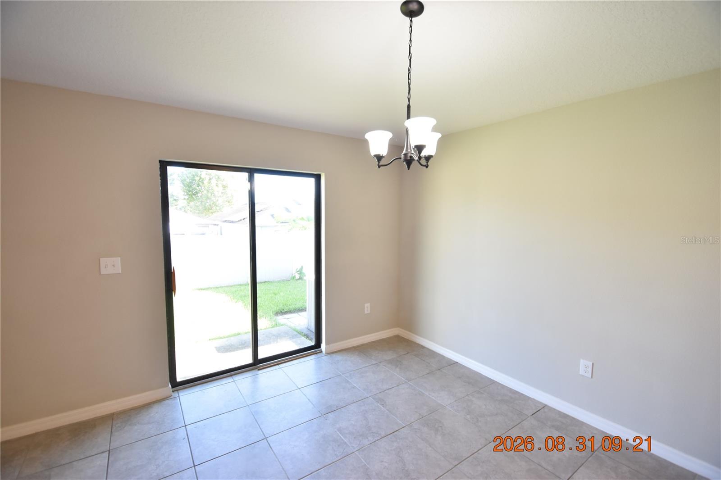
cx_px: 360
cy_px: 240
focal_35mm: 15
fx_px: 300
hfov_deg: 100.4
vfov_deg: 77.3
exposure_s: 1/60
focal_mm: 10
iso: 400
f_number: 4
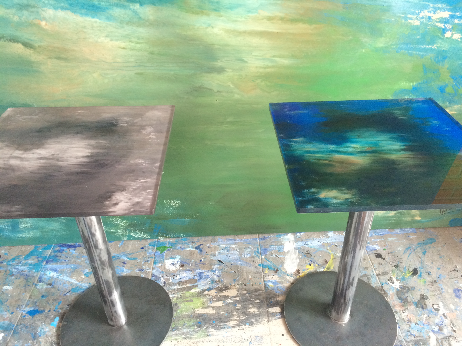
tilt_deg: -37.8
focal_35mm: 29
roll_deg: -2.0
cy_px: 173
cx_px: 231
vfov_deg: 48.2
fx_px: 387
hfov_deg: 61.7
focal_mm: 4.15
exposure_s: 1/33
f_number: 2.2
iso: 160
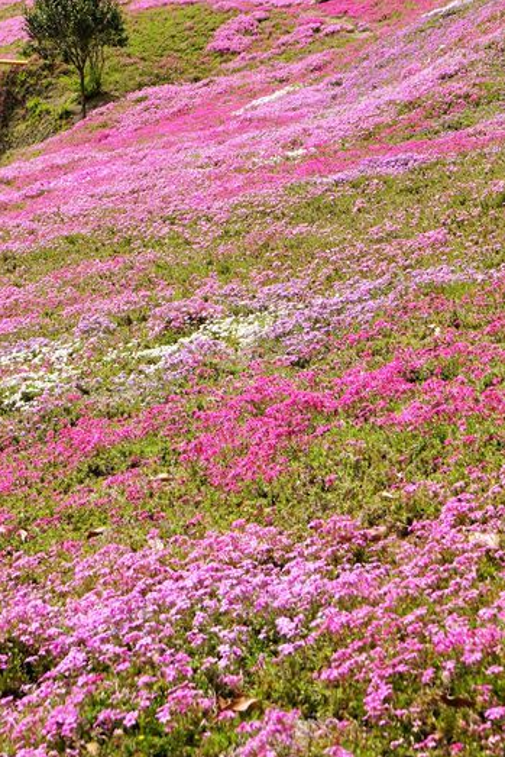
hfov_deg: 14.5
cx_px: 137
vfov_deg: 21.3
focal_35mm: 94
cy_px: 126
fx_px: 1976
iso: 100
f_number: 10
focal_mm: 41
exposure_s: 1/125
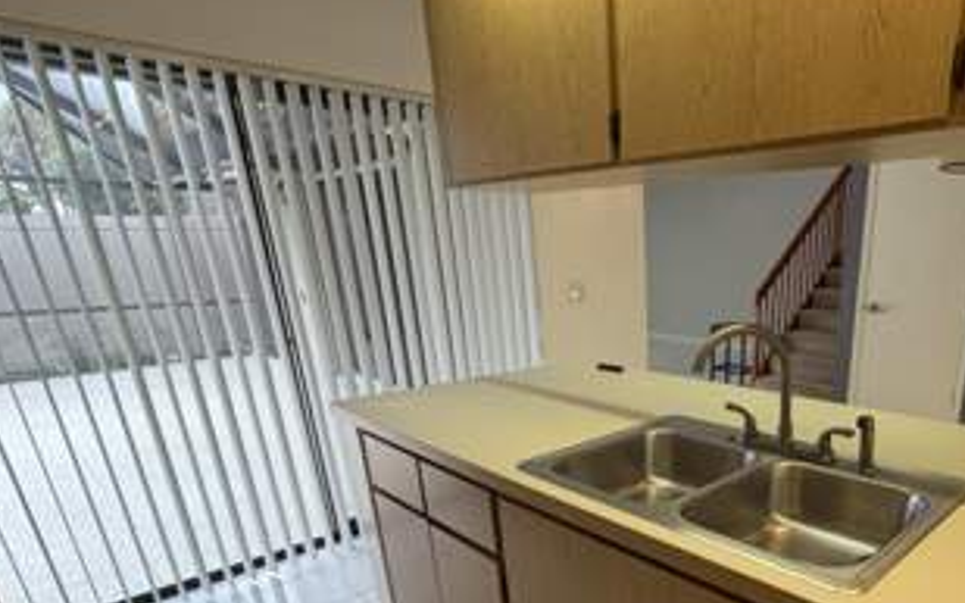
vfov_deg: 50.2
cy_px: 470
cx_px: 681
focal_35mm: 23
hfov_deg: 73.6
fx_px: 605
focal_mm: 2.22
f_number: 2.2
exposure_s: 1/120
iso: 200
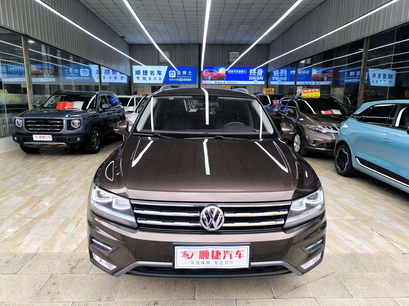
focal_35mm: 23
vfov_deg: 58.9
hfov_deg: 73.9
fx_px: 272
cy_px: 153
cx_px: 204
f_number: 1.65
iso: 64
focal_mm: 6.14
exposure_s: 1/100
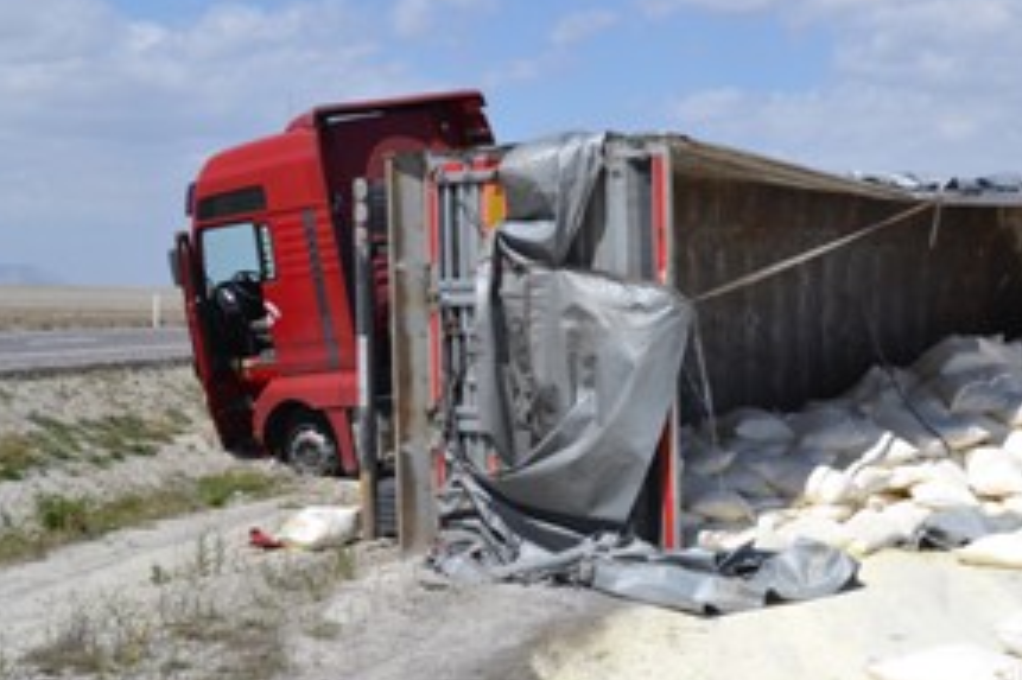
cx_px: 709
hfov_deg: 26.8
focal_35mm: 75
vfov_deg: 18.1
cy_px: 418
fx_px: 2128
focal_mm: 32
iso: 100
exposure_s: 1/320
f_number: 9
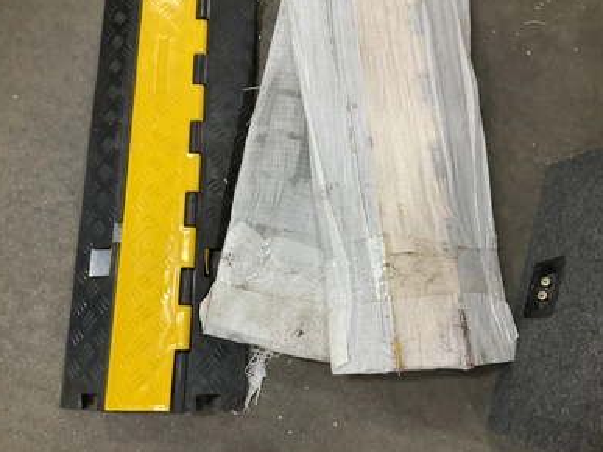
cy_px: 228
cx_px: 296
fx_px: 522
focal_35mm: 30
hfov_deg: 60.0
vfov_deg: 46.8
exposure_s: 1/60
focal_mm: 3
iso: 125
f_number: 1.8
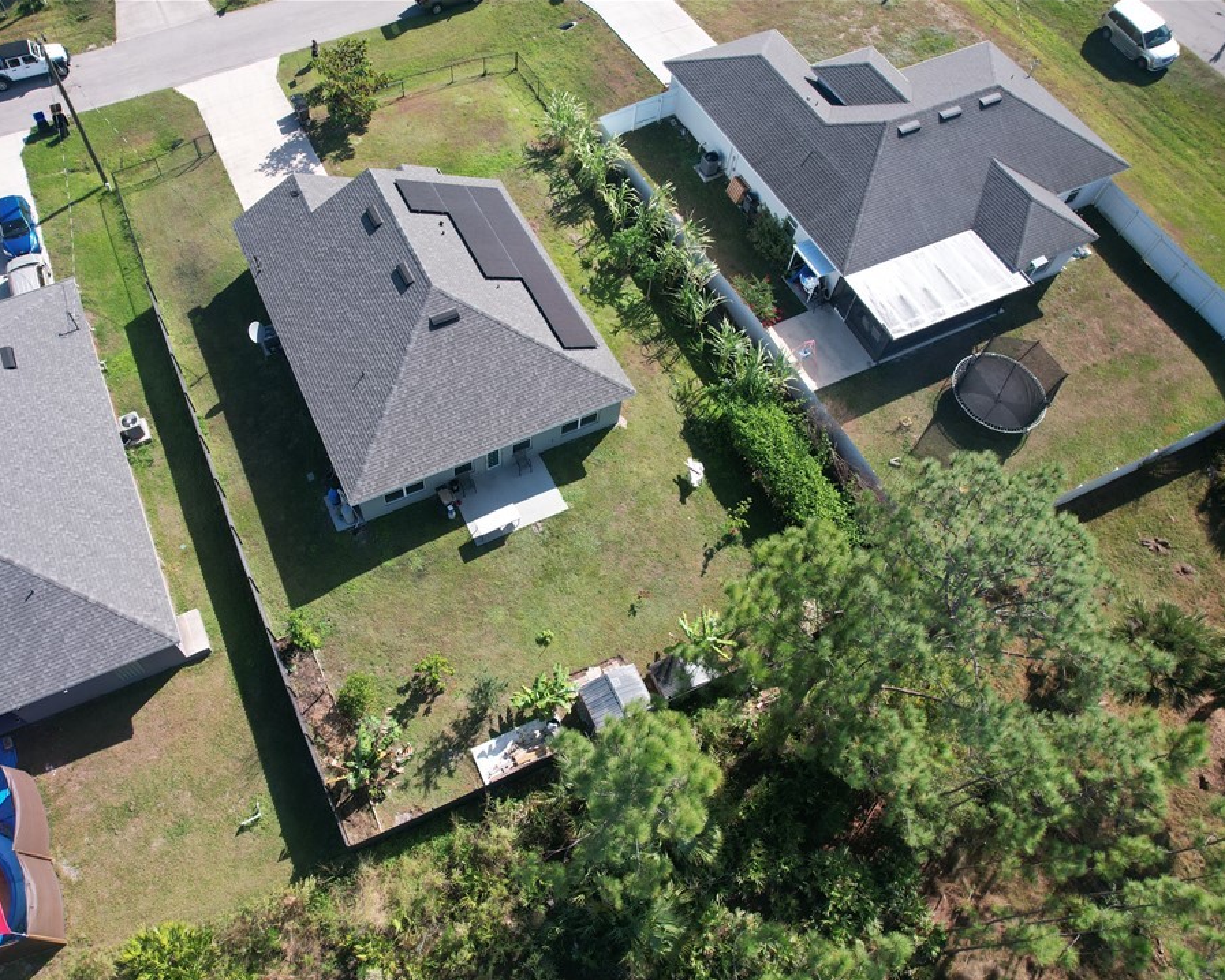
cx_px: 498
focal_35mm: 25
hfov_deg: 67.5
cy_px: 493
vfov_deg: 56.8
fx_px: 907
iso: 130
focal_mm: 8.38
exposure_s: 1/500
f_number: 2.8
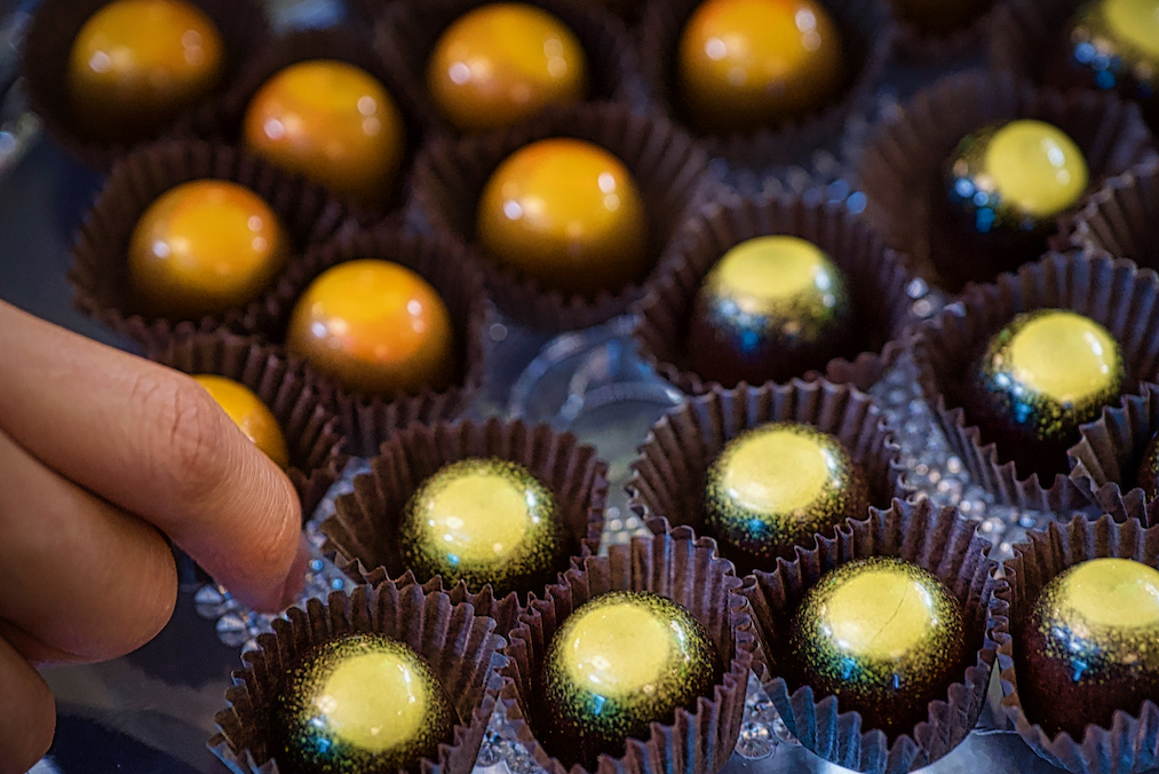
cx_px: 657
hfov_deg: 17.1
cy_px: 413
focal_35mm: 120
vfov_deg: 11.4
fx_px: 3864
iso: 3200
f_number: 4
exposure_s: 1/25
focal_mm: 95
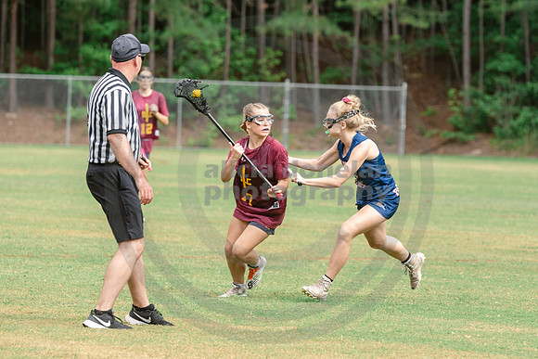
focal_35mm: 310
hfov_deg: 6.6
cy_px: 191
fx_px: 4630
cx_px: 352
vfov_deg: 4.4
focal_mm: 180
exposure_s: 1/1000
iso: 250
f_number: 4
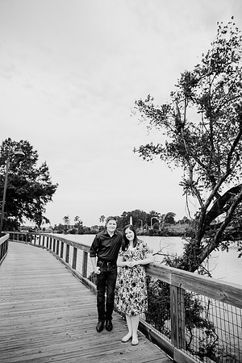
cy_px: 182
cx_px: 121
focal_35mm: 24
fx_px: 242
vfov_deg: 73.7
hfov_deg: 53.1
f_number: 2.8
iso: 200
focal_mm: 24
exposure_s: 1/800
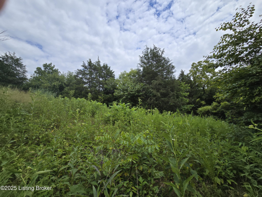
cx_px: 131
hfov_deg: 106.2
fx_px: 98
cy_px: 98
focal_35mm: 13
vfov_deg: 89.9
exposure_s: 1/3001
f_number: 2.2
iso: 50
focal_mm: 2.2
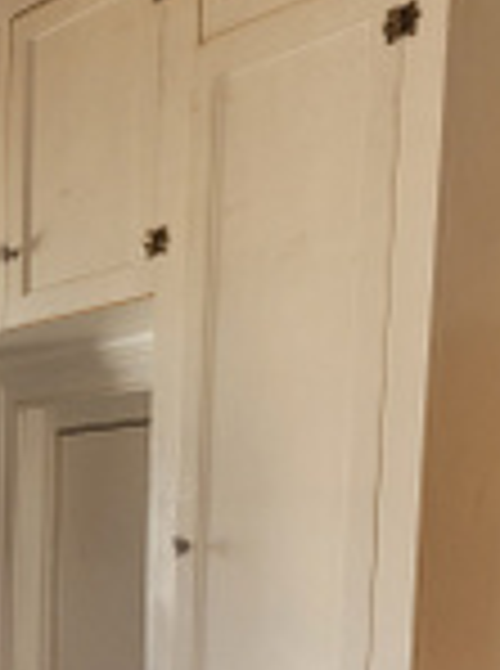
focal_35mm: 84
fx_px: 1625
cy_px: 796
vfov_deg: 21.7
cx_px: -216
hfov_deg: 16.2
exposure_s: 1/119
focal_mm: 5.4
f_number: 1.8
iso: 160
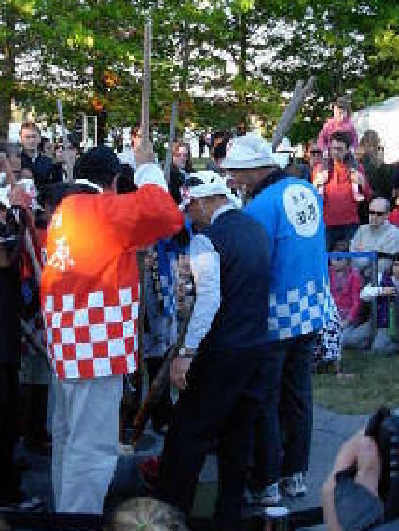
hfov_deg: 22.9
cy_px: 166
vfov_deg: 30.0
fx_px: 983
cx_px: 144
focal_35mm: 64
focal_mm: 6.3
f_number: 2.9
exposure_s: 1/87.9
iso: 79
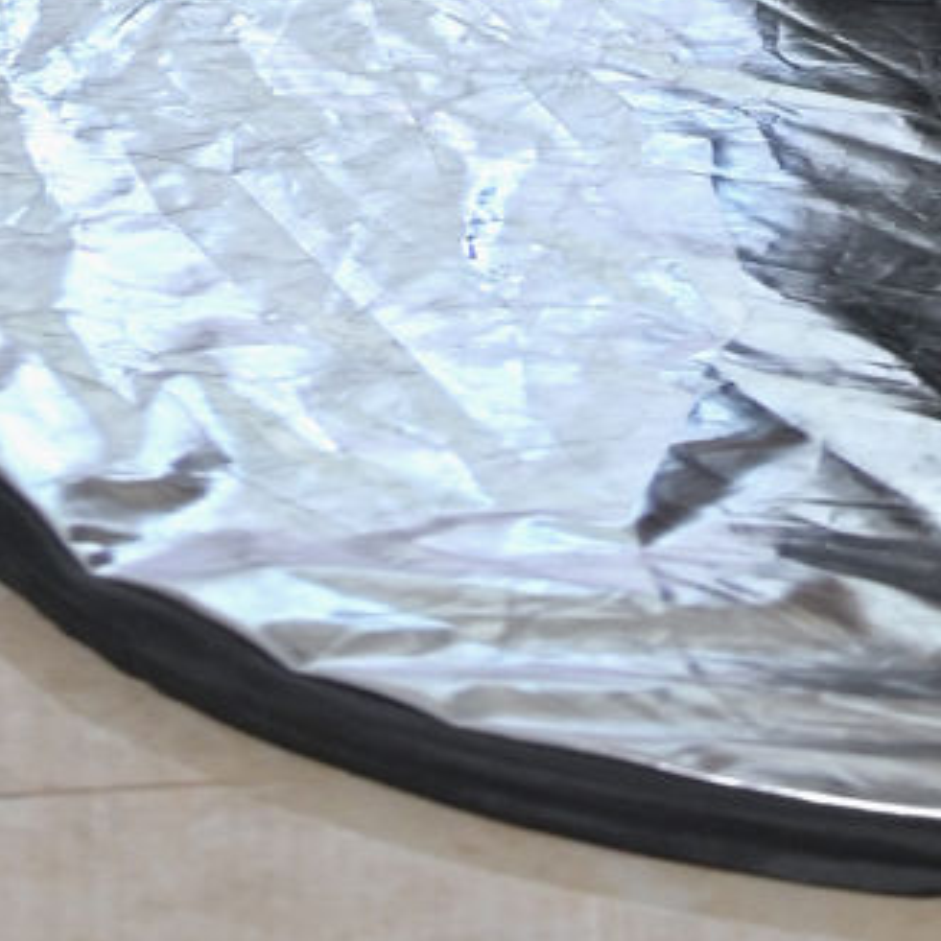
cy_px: -2696
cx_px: 883
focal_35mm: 351
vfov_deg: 4.6
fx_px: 10795
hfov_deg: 5.0
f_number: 1.8
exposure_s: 1/100
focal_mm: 50
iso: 320
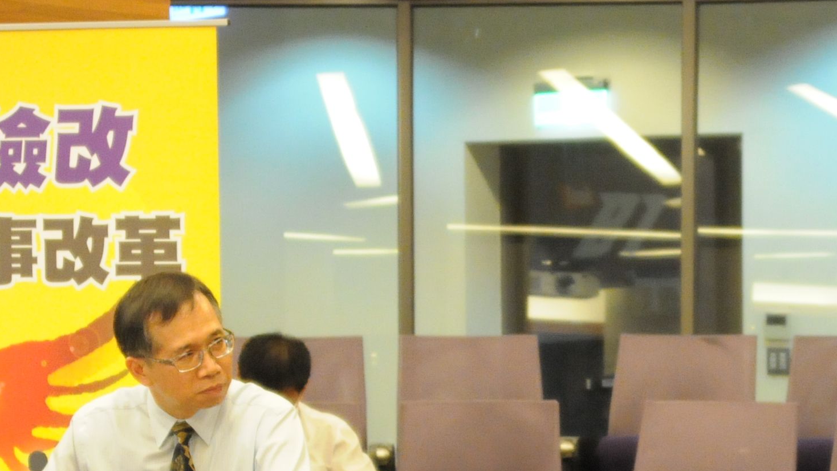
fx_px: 2442
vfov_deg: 10.9
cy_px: 435
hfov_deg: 19.2
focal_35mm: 110
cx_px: 686
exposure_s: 1/160
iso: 3200
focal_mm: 32
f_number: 3
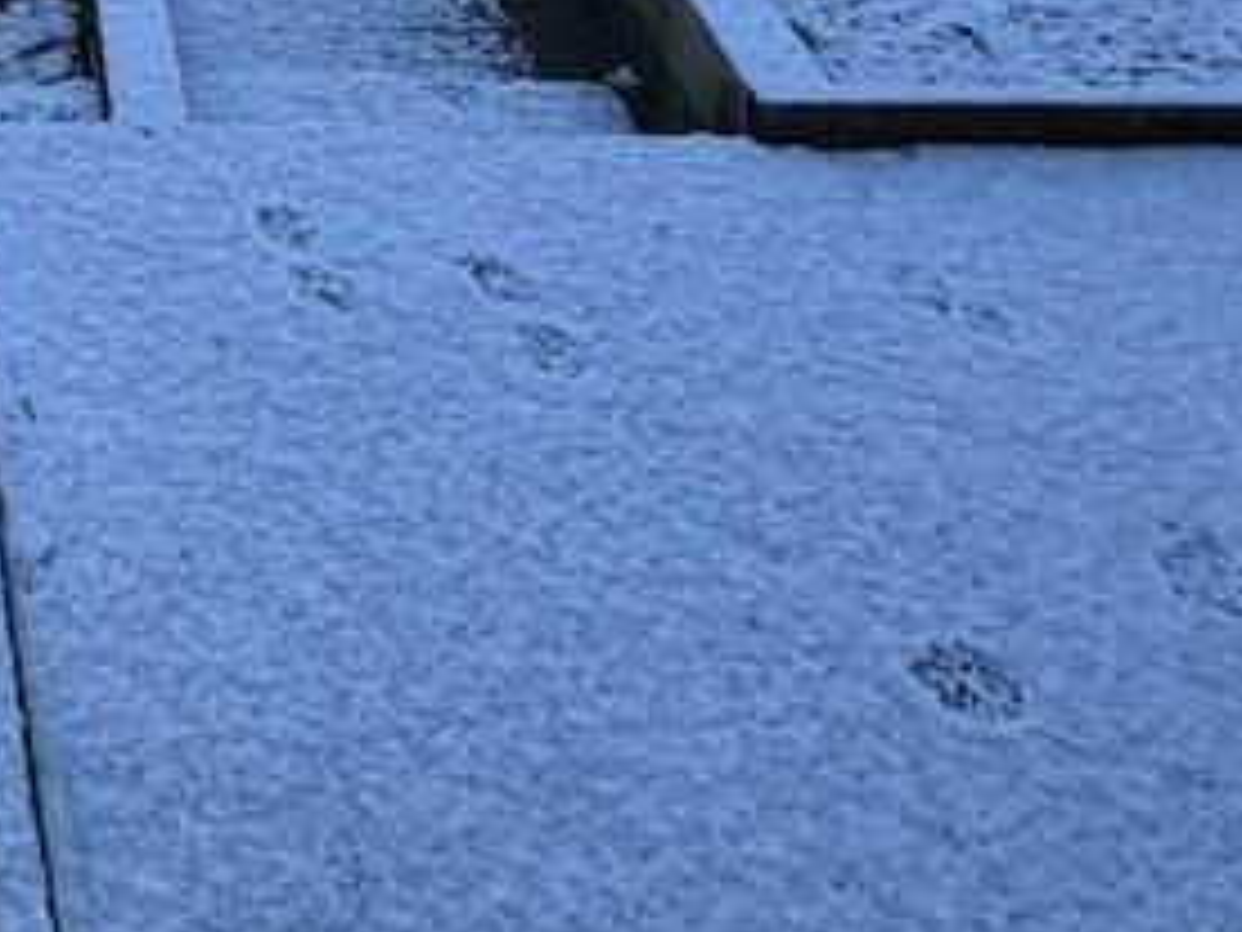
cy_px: -666
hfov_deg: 32.6
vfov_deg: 20.9
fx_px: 1866
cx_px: -108
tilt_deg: -14.4
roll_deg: +2.4
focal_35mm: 52
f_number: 2.2
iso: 50
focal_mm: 2.22
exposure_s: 1/502
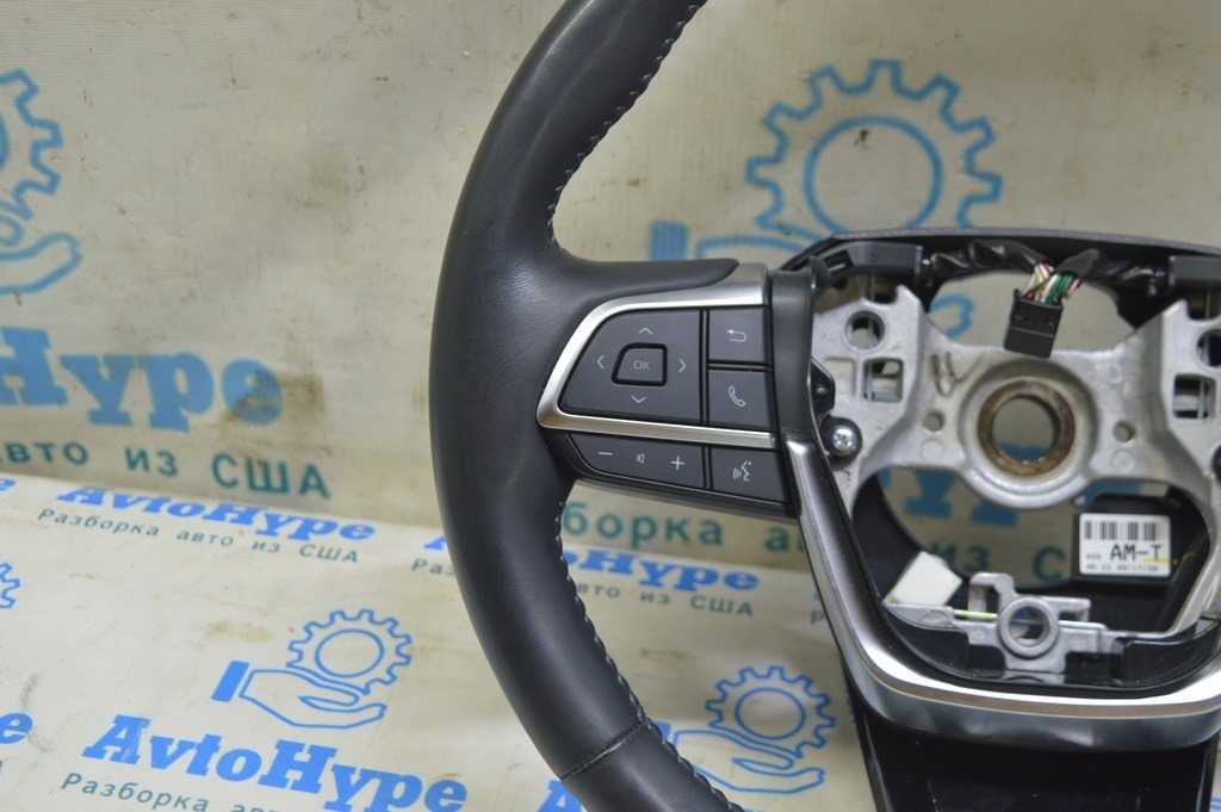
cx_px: 610
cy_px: 406
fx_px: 1728
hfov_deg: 38.9
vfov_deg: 26.4
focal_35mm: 51
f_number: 5.6
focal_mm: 34
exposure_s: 1/20
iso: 400
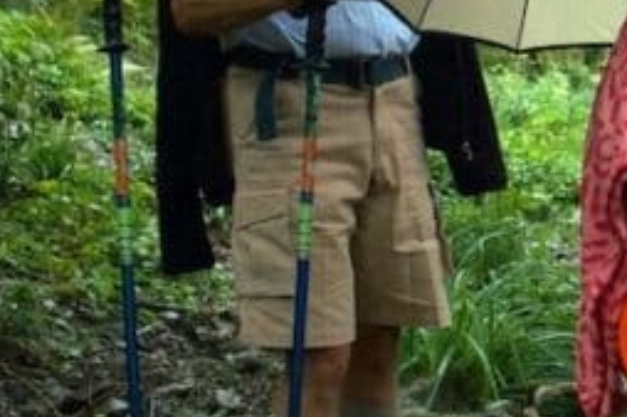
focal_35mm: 109
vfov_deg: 12.5
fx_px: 1897
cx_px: 1042
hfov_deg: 16.4
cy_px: 332
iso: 3200
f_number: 2.8
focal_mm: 18
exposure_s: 1/60
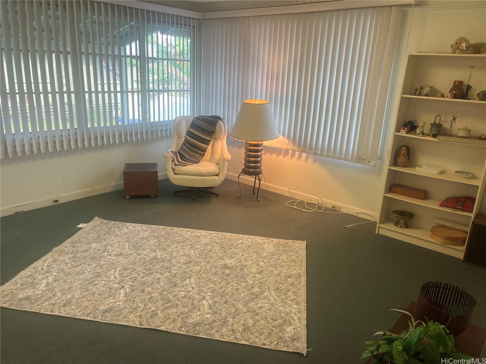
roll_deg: -2.5
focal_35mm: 26
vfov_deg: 53.1
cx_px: 243
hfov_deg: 67.3
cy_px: 182
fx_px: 365
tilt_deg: -17.1
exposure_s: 1/120
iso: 100
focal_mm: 5.1
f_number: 1.6
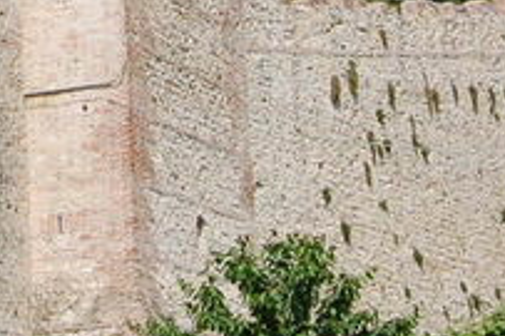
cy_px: -307
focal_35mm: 213
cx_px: -221
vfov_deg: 6.3
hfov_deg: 9.4
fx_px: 2985
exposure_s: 1/400
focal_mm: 30
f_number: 10
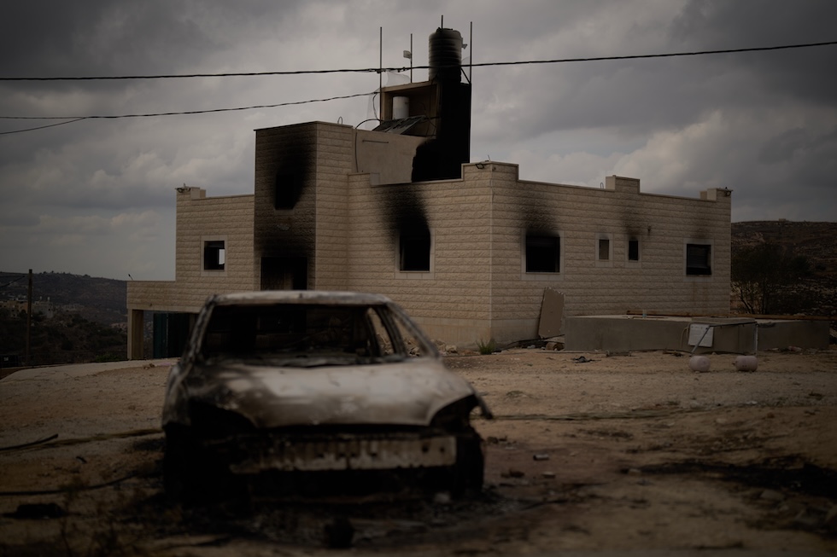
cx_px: 418
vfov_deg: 27.0
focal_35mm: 50
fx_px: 1162
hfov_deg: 39.6
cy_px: 278
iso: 100
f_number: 1.6
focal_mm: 50
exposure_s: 1/16000
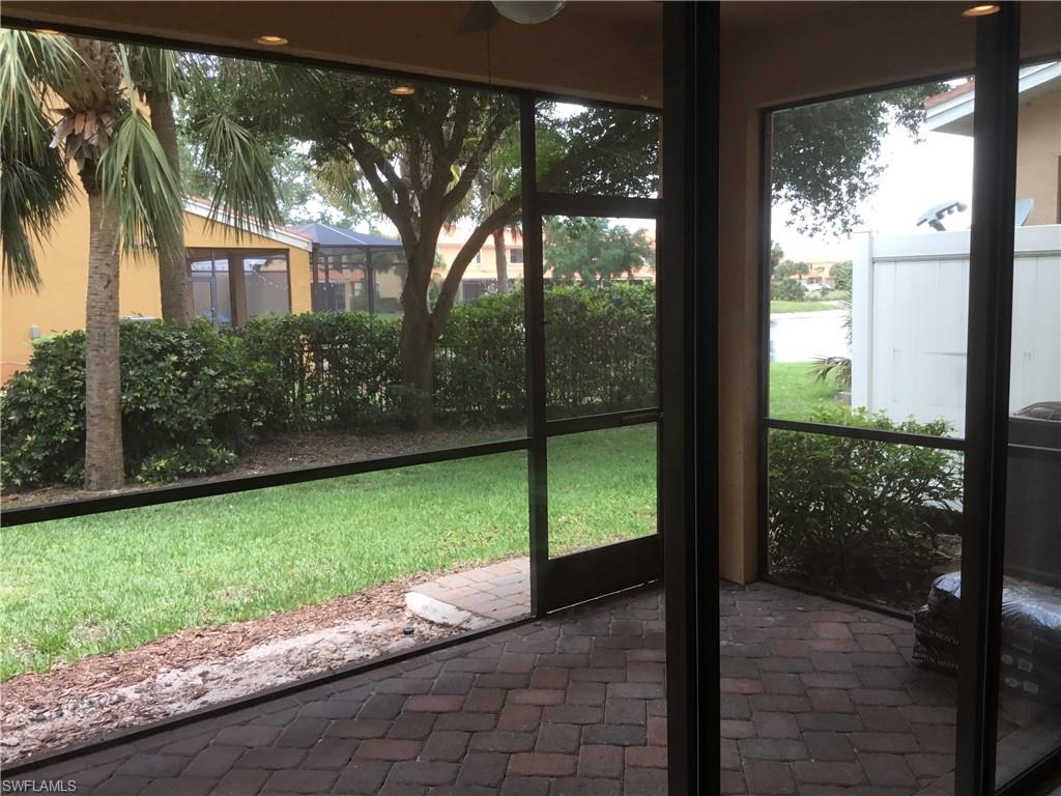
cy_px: 398
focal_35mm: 31
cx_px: 530
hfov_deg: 58.4
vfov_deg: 45.4
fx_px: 950
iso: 40
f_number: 2.4
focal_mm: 3.3
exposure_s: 1/120
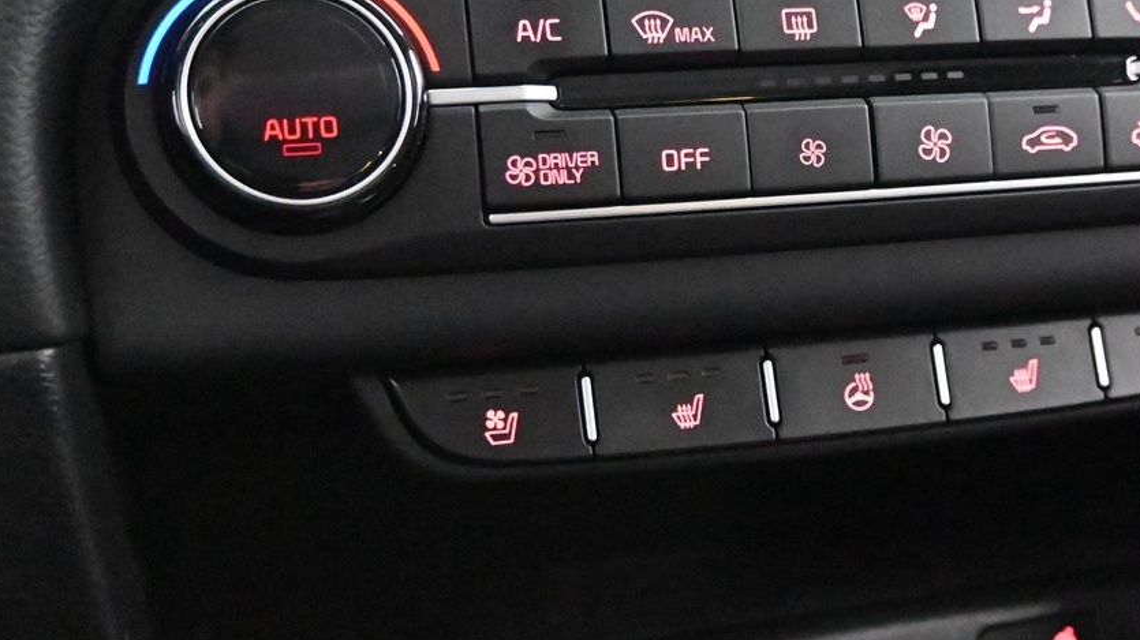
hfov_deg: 33.8
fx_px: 1843
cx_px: 836
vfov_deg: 19.7
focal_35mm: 61
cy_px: 255
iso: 22800
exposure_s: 1/30
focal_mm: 20
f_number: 3.8
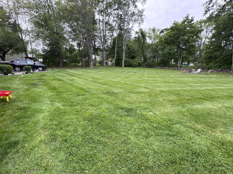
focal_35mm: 15
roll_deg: -1.2
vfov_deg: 81.7
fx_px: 101
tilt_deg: -15.7
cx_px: 109
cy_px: 92
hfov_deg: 98.0
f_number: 2.2
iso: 40
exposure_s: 1/158
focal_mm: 2.22
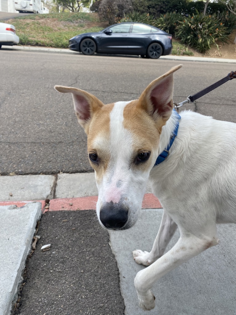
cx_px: 118
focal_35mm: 26
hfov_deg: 53.1
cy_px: 158
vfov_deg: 67.3
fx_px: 236
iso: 32
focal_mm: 4.25
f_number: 1.8
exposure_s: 1/1147
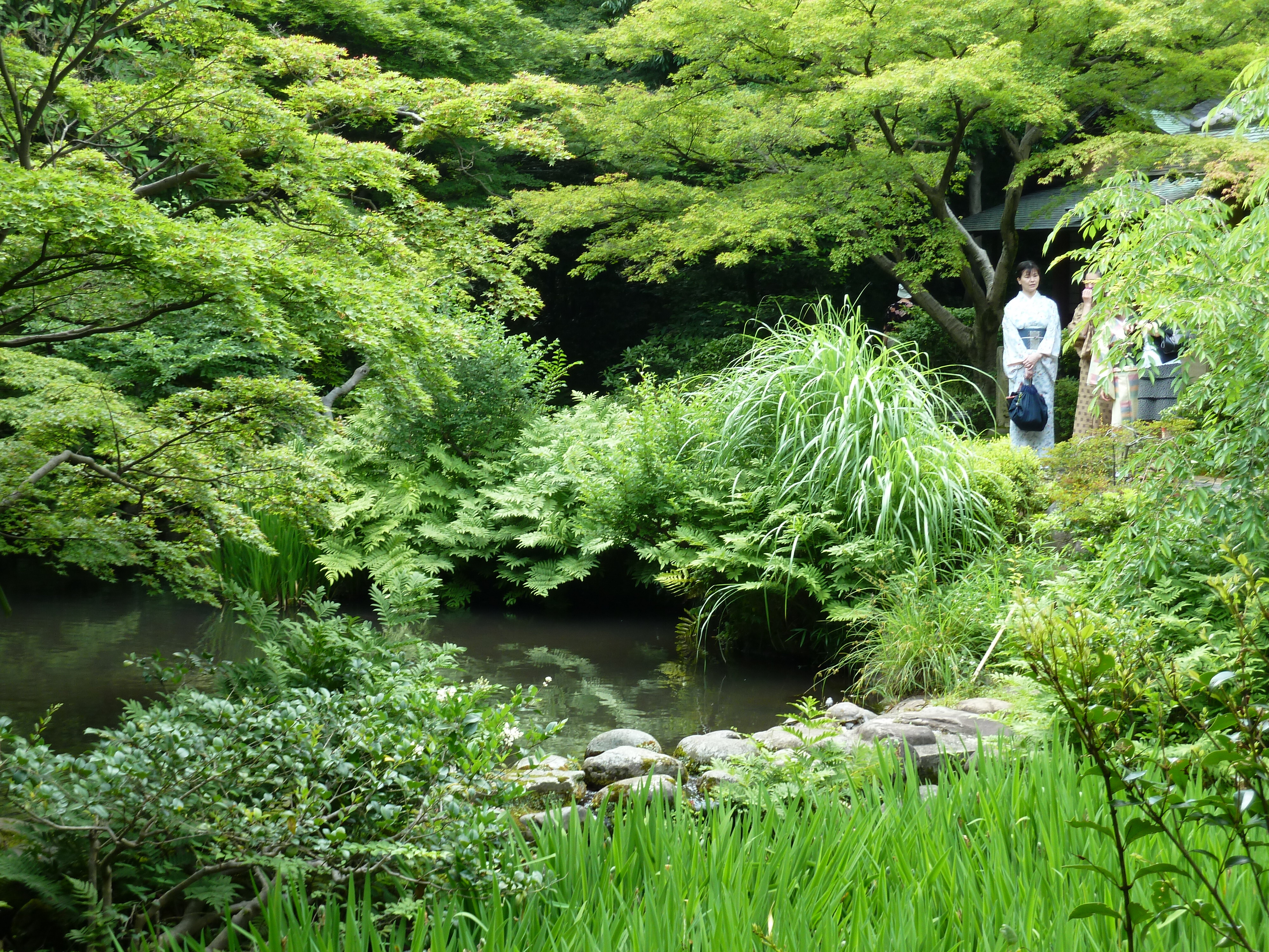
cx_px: 634
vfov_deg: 23.3
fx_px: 2310
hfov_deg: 30.7
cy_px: 476
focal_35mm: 63
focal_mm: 10.3
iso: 80
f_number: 4
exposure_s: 1/40
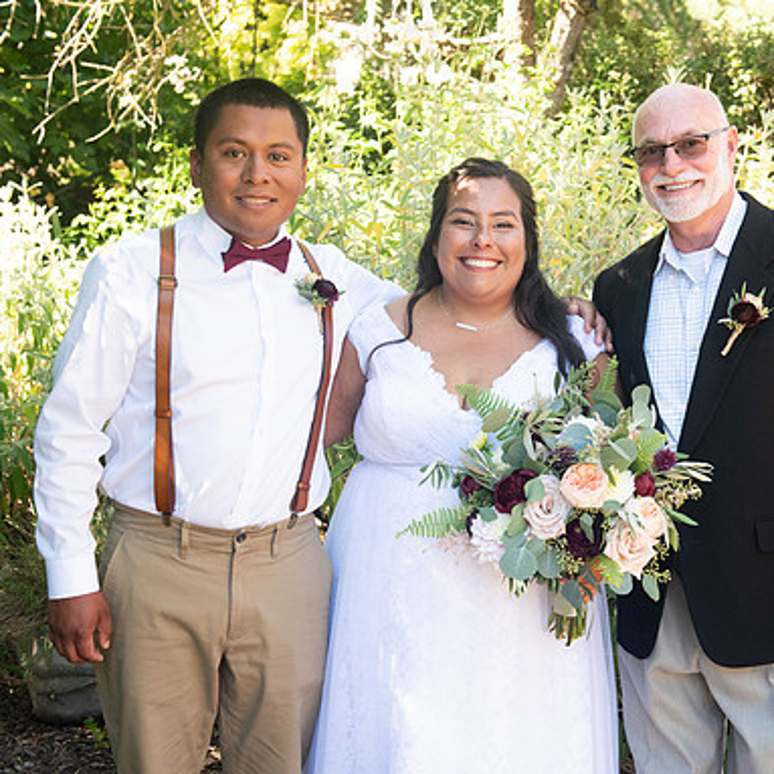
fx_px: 1467
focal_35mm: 58
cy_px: 387
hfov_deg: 29.5
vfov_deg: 29.6
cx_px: 461
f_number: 4.5
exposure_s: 1/320
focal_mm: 45
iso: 640
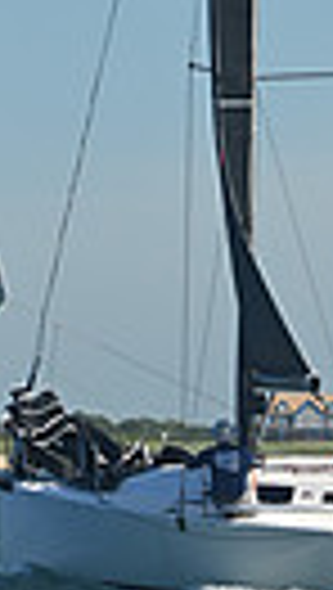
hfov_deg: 3.8
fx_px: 5085
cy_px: -392
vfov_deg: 6.5
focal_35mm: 325
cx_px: 110
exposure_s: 1/1000
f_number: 10
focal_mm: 70
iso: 320
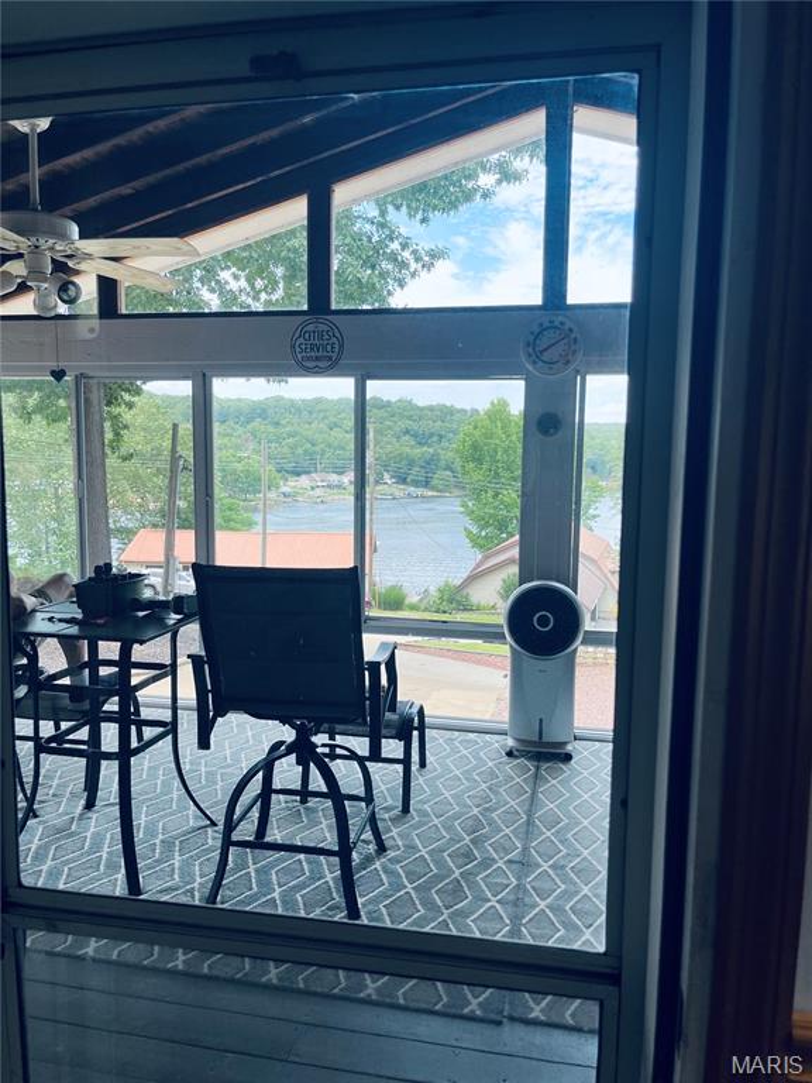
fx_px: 813
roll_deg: +0.8
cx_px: 406
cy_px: 542
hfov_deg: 53.1
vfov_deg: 67.3
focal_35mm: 26
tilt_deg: -7.3
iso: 50
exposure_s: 1/354
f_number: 1.6
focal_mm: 5.1
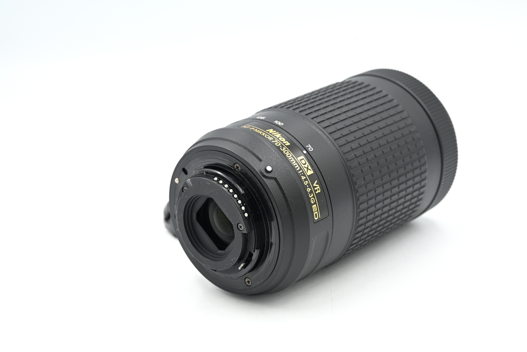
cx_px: 264
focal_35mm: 74
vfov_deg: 18.4
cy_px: 176
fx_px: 1083
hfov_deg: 27.3
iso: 200
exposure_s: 1/30
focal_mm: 74
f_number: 11
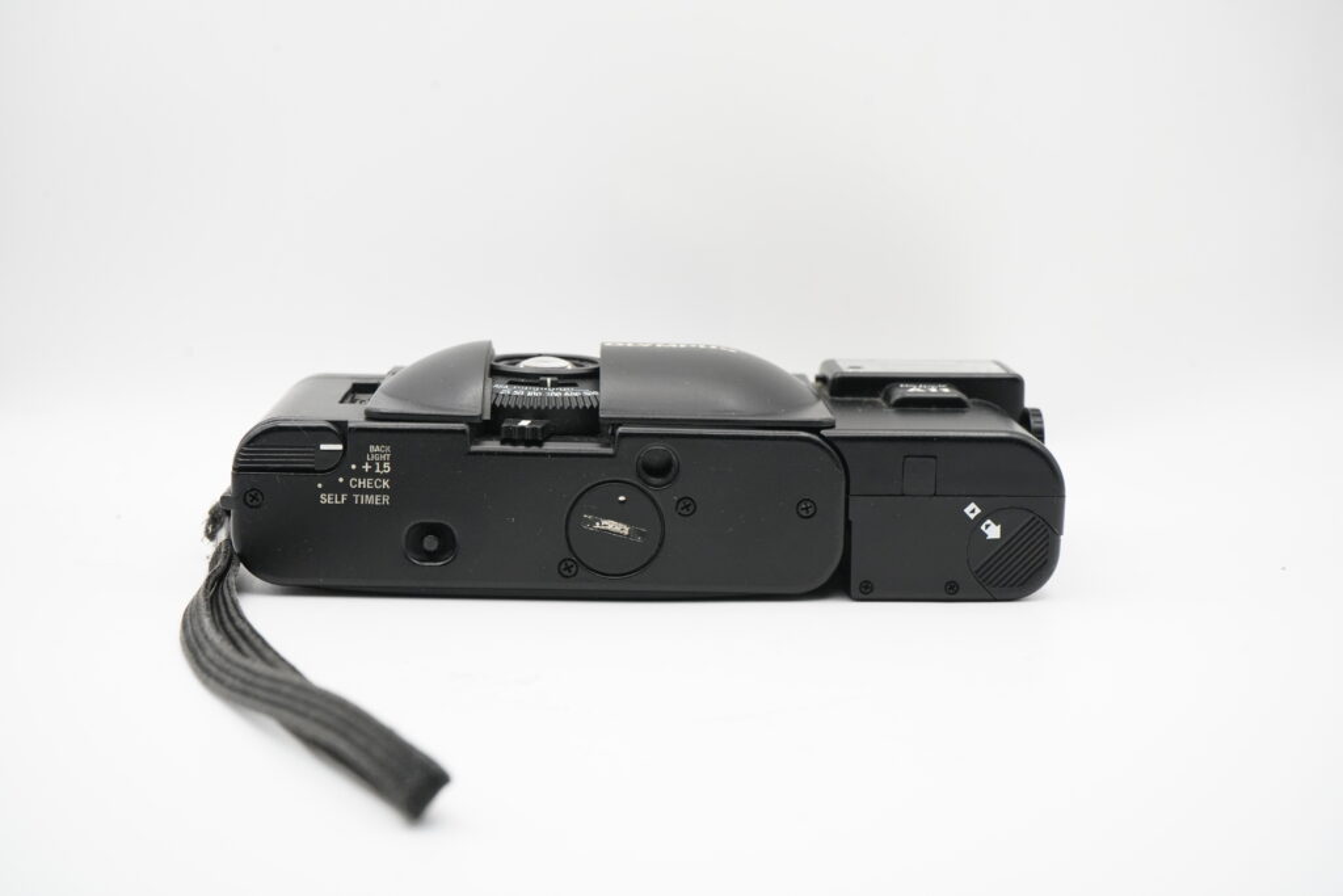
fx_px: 1977
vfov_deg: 25.5
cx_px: 672
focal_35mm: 53
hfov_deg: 37.5
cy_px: 448
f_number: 11
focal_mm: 53
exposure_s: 1/125
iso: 4000
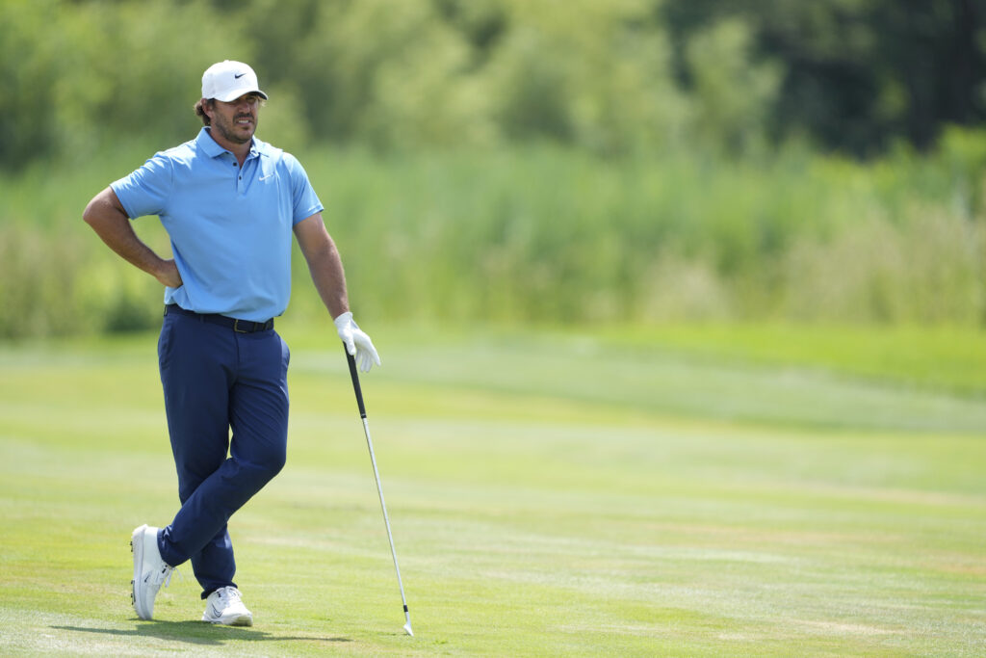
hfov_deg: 5.2
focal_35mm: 400
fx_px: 10956
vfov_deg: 3.4
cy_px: 329
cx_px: 493
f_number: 3.2
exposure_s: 1/2500
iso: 400
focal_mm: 400
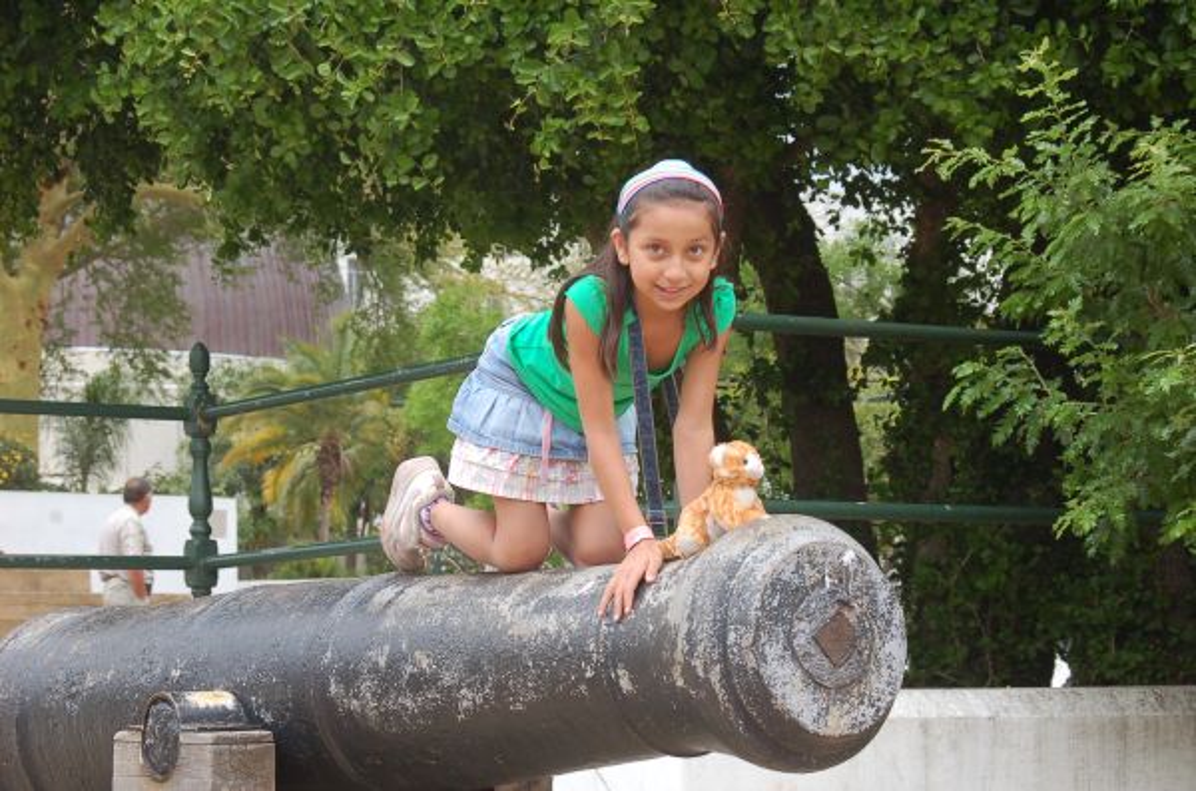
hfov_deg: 22.0
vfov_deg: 14.6
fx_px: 3082
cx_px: 598
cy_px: 396
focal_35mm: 93
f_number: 9
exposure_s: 1/125
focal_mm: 62
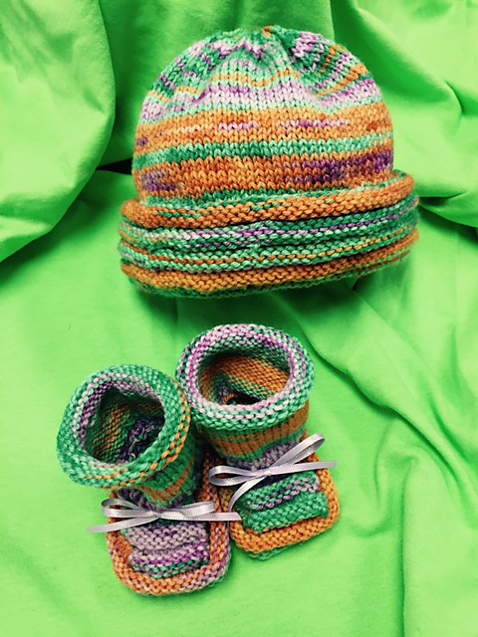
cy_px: 318
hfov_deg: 48.2
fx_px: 534
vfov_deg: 61.7
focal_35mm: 29
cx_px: 239
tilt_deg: -59.2
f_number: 2.2
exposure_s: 1/30
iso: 32
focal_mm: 4.15
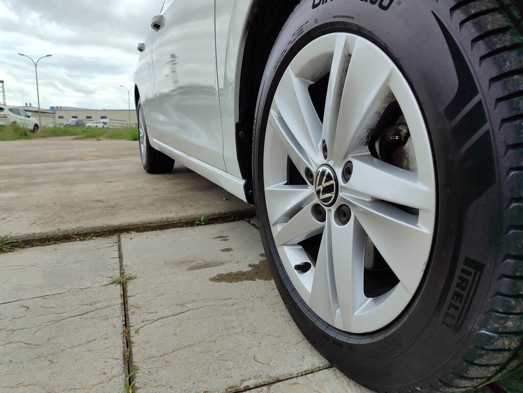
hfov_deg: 69.4
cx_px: 262
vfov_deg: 54.9
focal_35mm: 25
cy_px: 196
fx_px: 378
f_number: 1.89
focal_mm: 5.95
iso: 50
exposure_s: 1/653
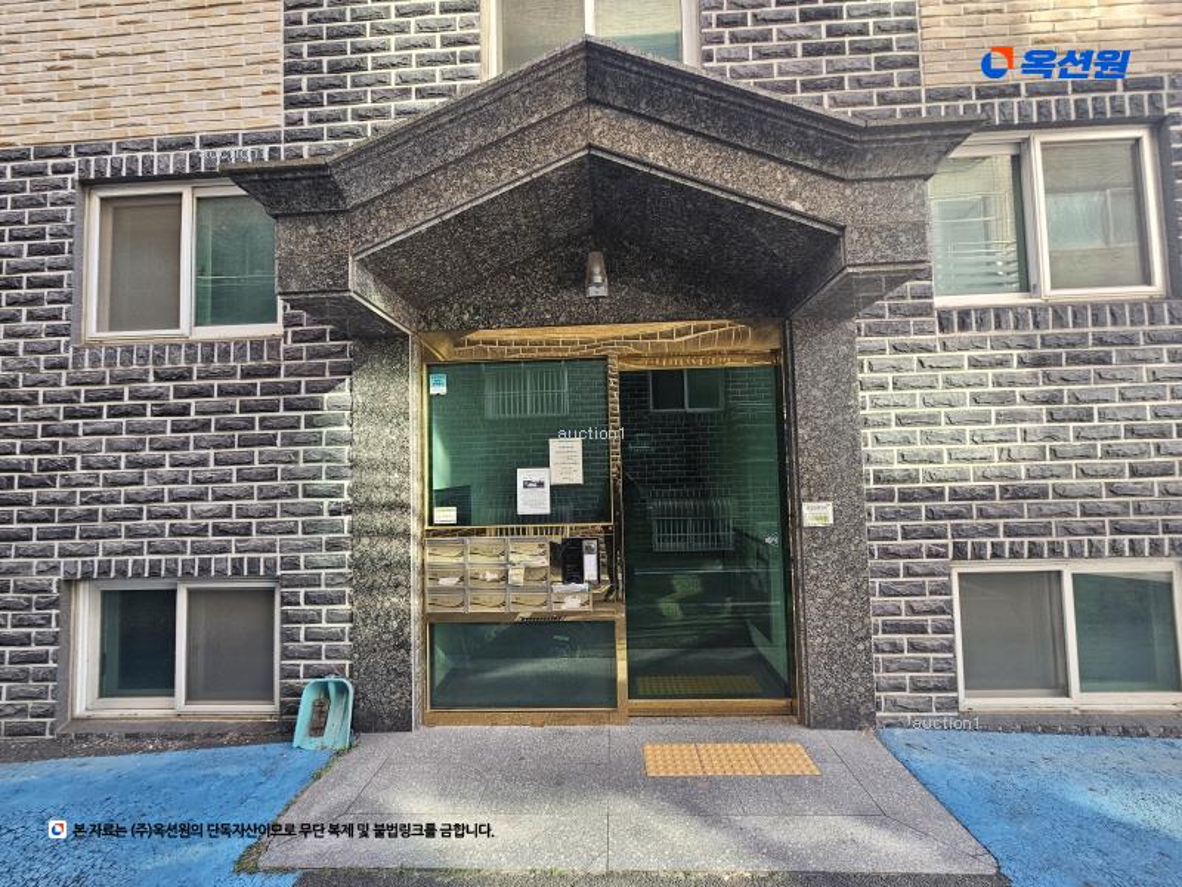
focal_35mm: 13
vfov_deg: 89.9
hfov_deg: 106.2
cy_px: 444
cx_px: 591
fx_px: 444
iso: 64
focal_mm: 2.2
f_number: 2.2
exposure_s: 1/120
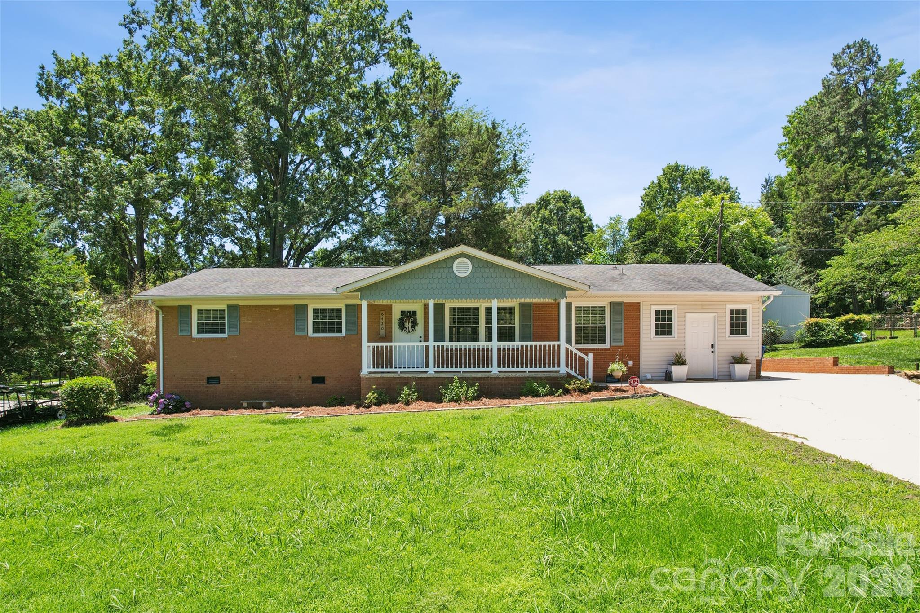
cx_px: 460
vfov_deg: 57.2
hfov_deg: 78.6
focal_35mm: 22
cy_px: 306
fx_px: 562
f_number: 2.8
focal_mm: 8.4
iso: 100
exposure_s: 1/90
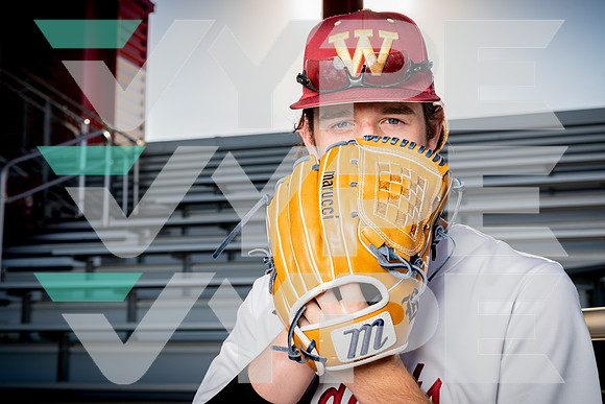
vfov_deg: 21.6
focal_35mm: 63
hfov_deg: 31.9
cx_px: 302
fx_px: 1059
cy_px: 202
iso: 125
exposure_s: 1/250
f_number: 9
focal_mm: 63
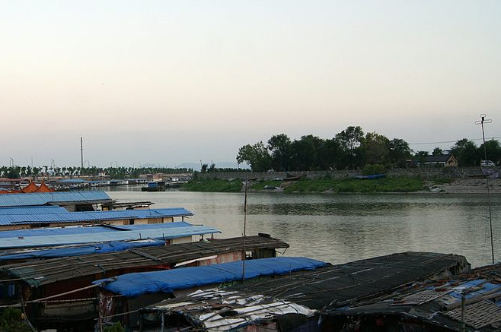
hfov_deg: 45.5
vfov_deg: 31.8
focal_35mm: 42
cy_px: 186
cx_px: 154
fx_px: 584
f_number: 6.3
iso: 200
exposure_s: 1/50
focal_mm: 18
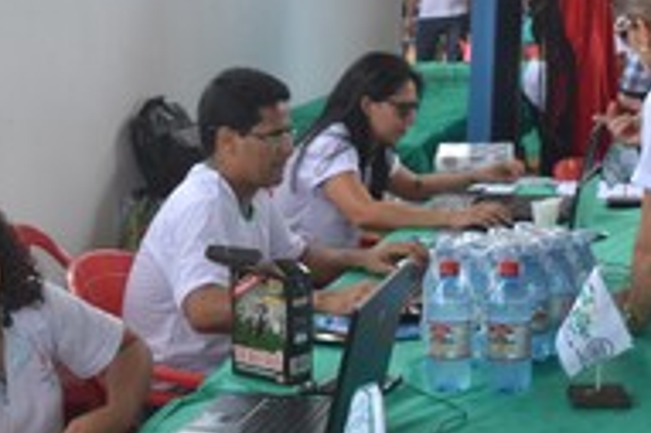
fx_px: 1536
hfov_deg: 23.2
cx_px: 44
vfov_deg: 16.0
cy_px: 331
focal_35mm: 85
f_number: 5.6
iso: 200
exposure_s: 1/125
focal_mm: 24
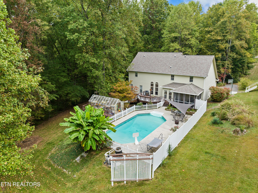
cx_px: 129
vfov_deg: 56.8
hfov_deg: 71.6
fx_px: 179
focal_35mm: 24
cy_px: 96
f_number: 2.8
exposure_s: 1/120
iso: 150
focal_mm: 12.29
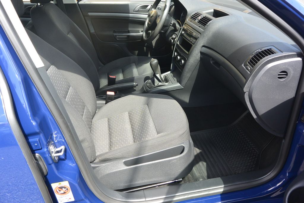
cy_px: 102
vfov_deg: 47.9
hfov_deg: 67.4
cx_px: 152
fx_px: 228
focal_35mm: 27
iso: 160
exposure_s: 1/200
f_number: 4
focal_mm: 10
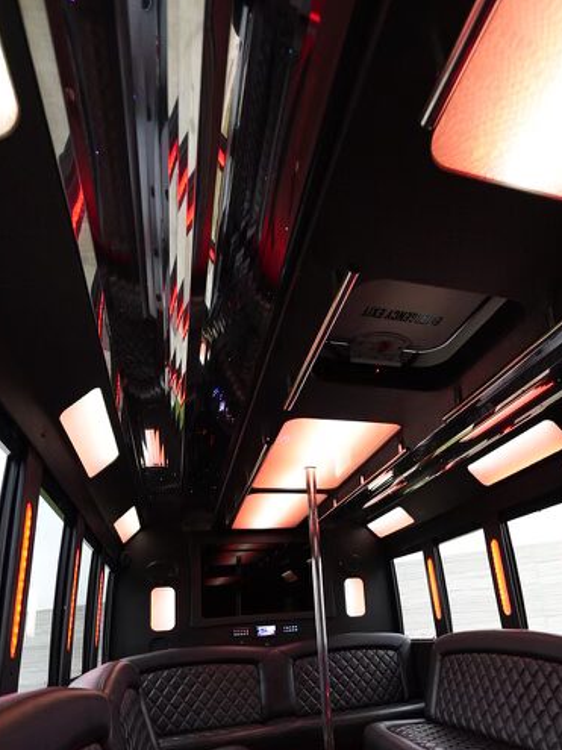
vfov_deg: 73.5
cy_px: 514
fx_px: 476
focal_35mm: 22
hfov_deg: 60.4
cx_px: 347
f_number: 2.5
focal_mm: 14
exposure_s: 1/160
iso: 1250
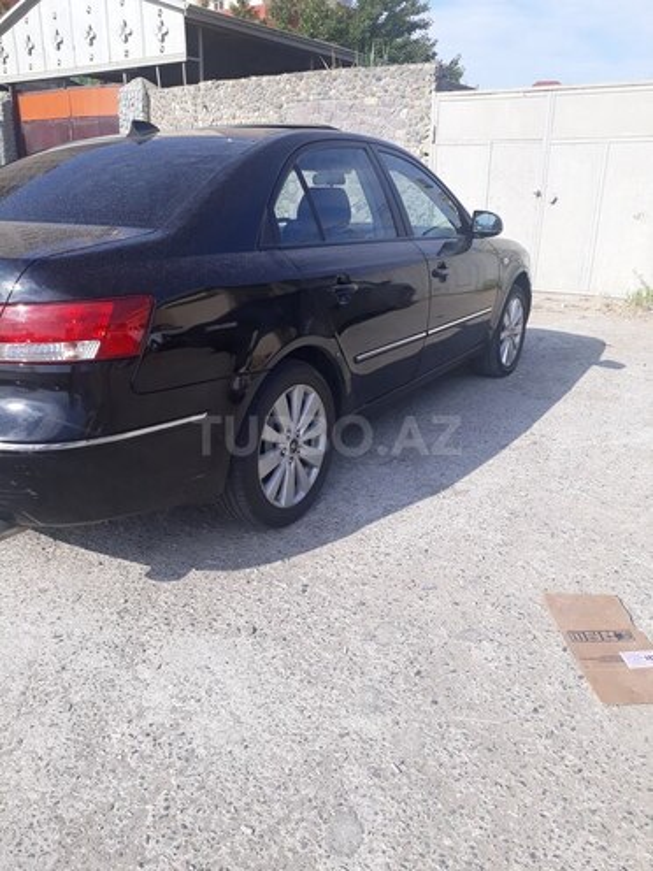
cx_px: 326
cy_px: 436
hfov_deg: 51.4
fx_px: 679
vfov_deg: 65.3
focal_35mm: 27
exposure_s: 1/940
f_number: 1.9
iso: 40
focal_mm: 3.6
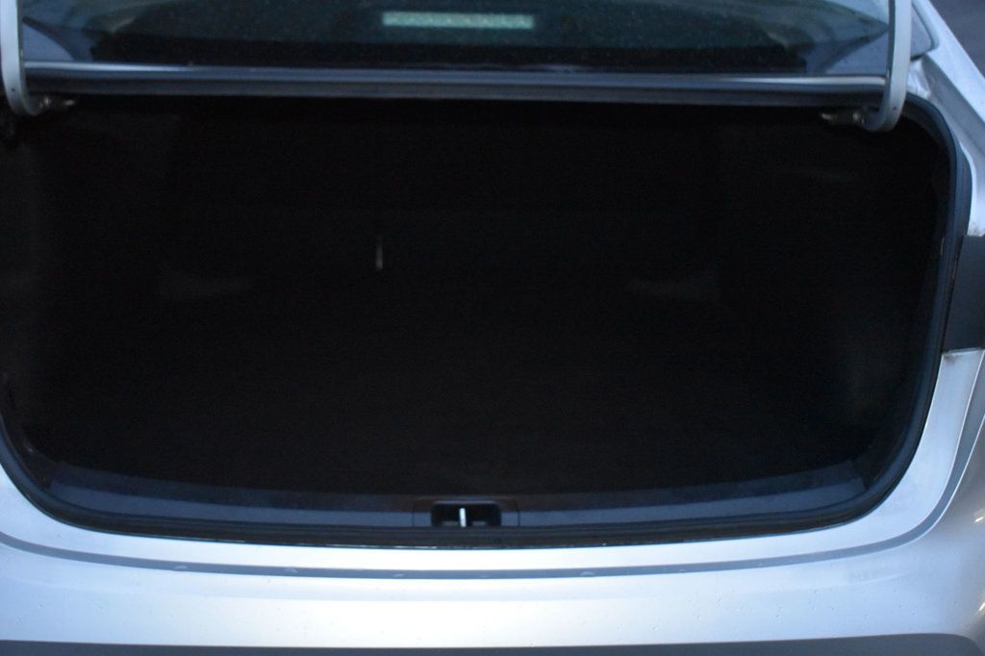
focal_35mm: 46
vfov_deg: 28.9
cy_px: 328
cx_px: 492
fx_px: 1272
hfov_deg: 42.3
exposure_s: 1/60
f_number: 4.2
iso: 4500
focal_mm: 31
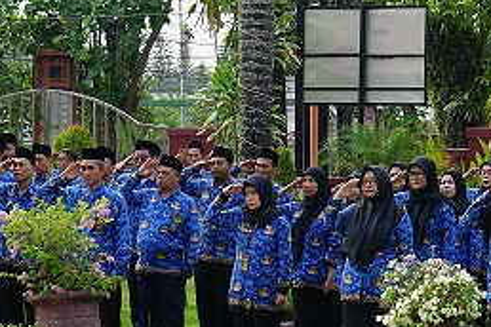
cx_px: 285
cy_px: 125
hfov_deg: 13.6
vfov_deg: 9.1
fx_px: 2059
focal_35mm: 151
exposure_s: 1/640
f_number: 5
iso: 500
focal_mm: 52
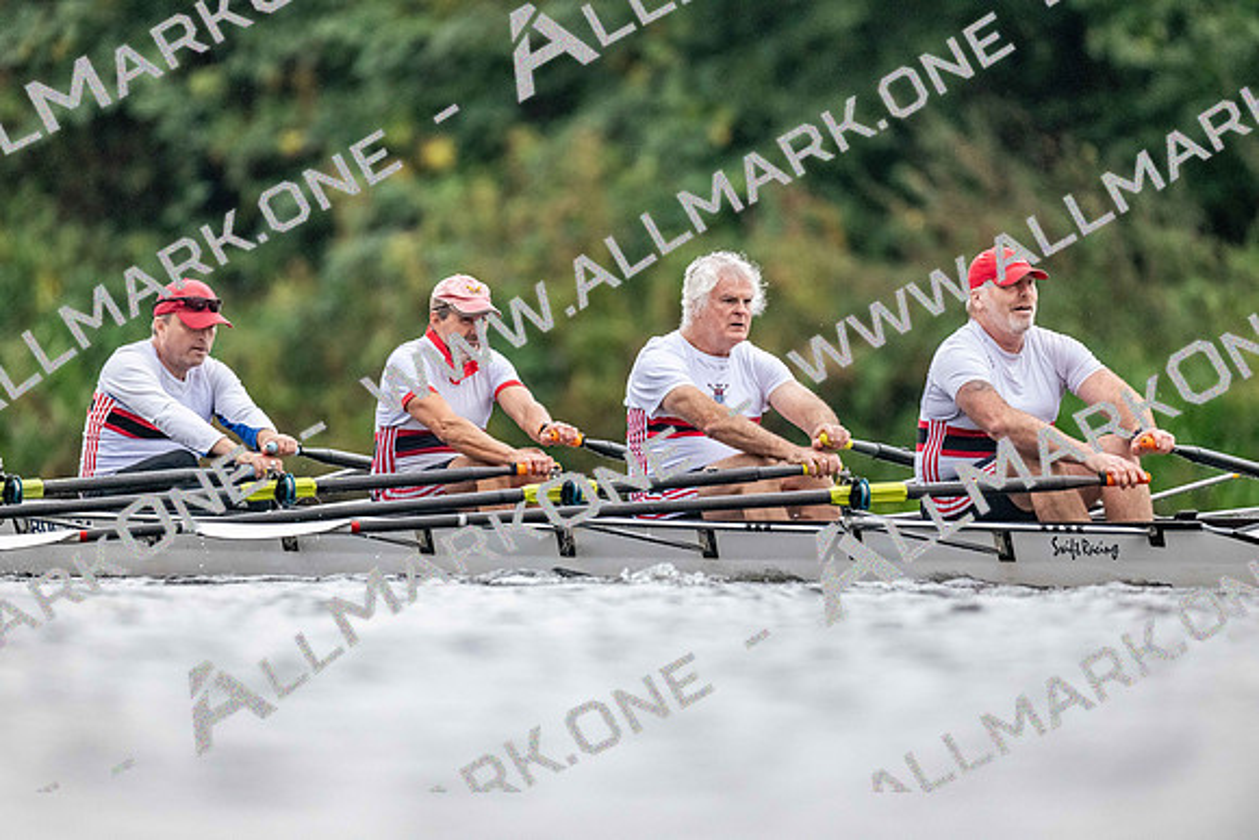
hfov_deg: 3.4
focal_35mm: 600
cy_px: 420
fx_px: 20987
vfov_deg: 2.3
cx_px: 630
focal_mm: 600
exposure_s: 1/2500
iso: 4000
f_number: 4
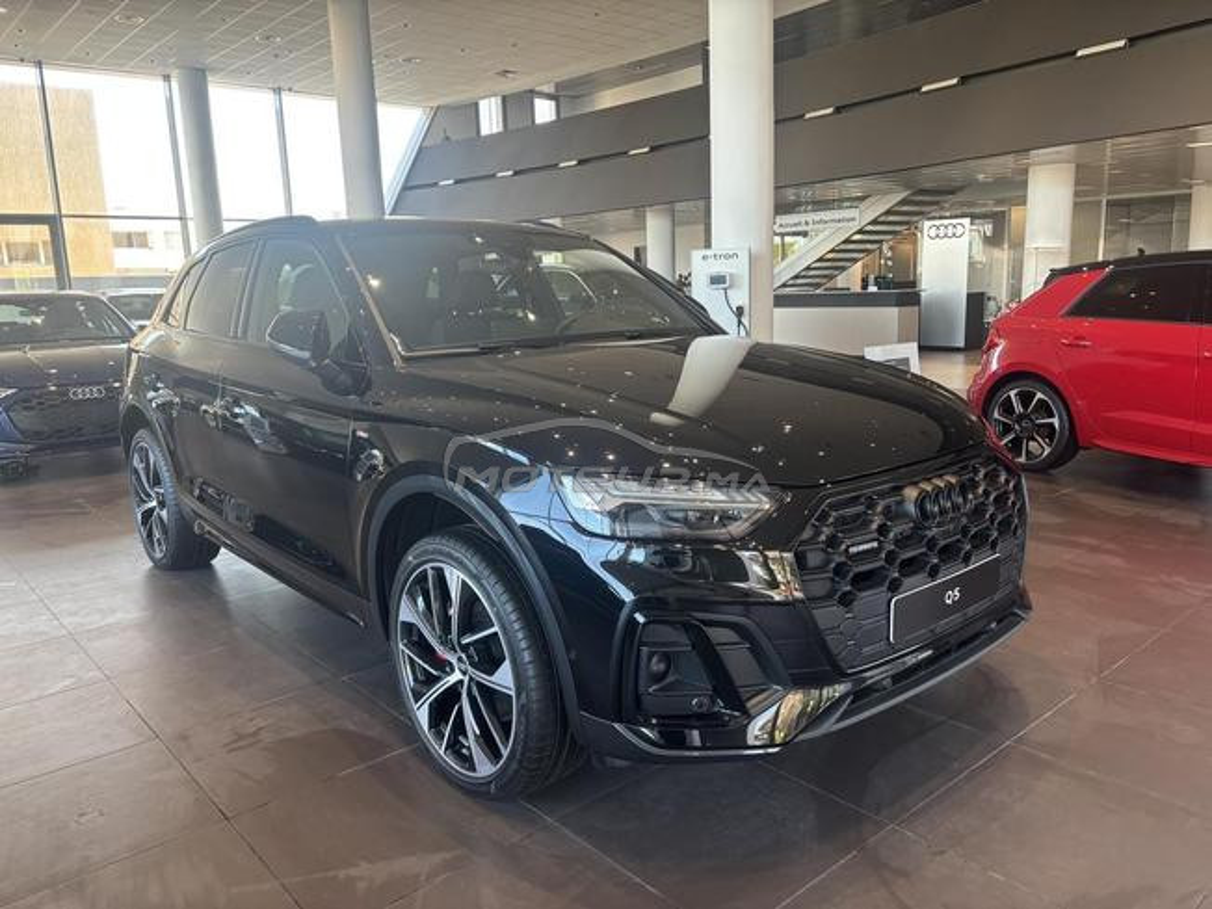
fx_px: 910
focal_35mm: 26
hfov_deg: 67.3
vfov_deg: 53.1
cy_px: 454
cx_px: 606
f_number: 1.6
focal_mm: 5.96
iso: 125
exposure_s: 1/102
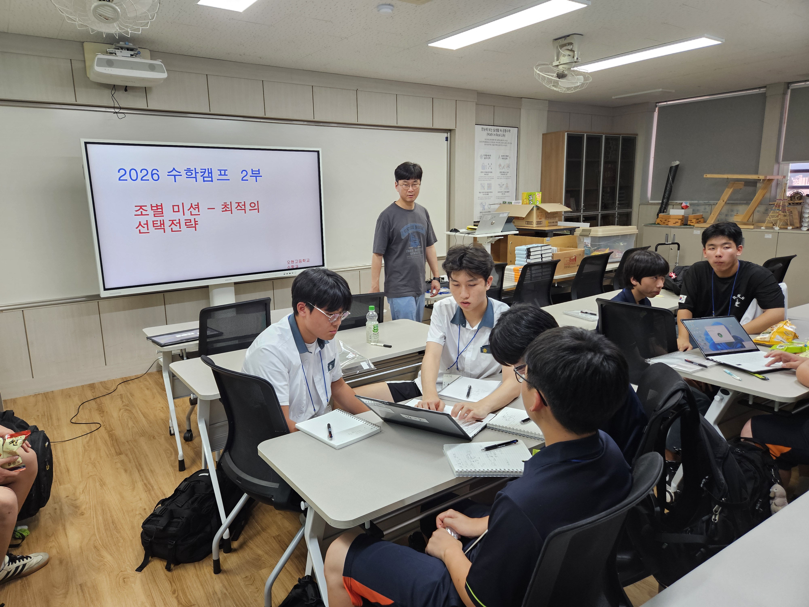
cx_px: 404
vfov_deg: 58.9
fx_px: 538
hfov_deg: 73.9
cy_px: 304
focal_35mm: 23
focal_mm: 5.4
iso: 160
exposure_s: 1/120
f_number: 1.8
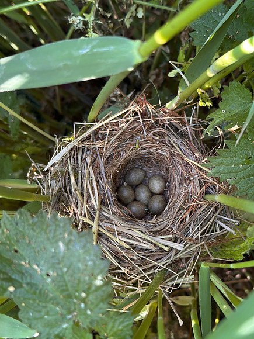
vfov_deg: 39.7
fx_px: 470
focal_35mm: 48
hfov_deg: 30.3
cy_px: 170
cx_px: 127
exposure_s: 1/60
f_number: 1.78
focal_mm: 6.86
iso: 160
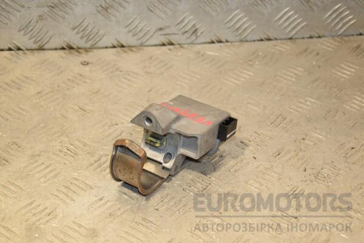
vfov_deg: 17.5
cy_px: 122
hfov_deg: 26.0
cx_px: 182
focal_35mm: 78
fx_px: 789
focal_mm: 52
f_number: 6.3
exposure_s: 1/200
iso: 800
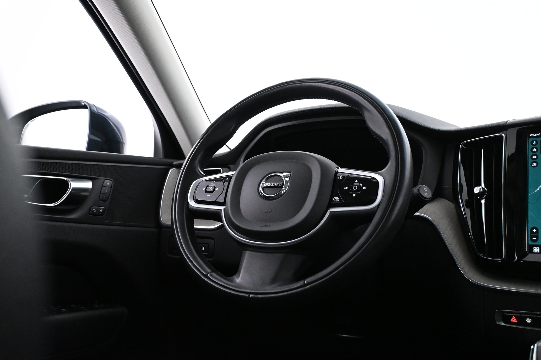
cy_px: 180
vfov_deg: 39.1
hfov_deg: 56.1
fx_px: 507
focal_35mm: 34
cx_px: 270
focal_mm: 22.5
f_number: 4
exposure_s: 1/40
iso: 4000
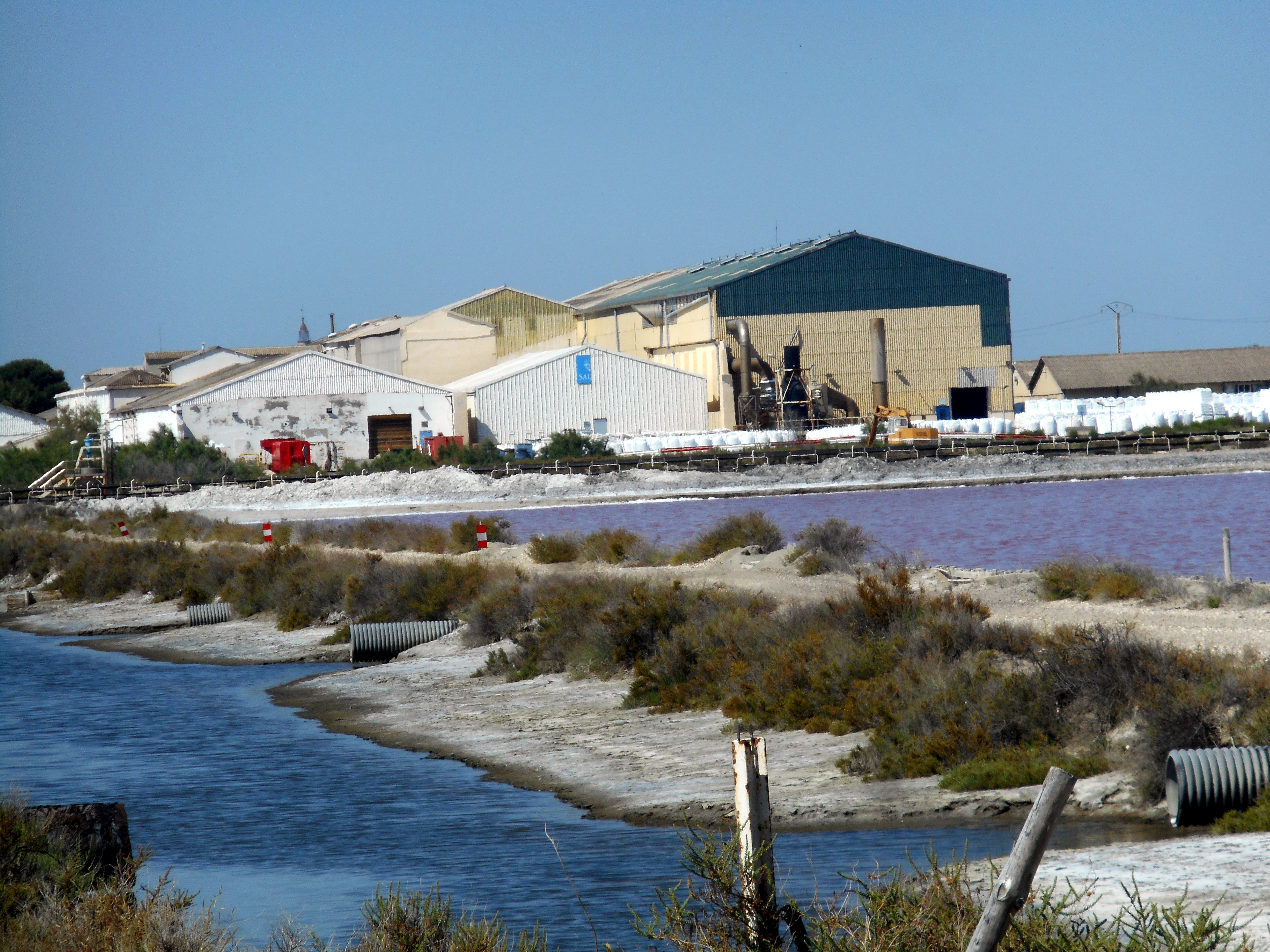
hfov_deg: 9.4
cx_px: 666
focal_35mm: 210
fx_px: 7704
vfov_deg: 7.1
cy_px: 492
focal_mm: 36
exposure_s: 1/500
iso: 80
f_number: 6.6
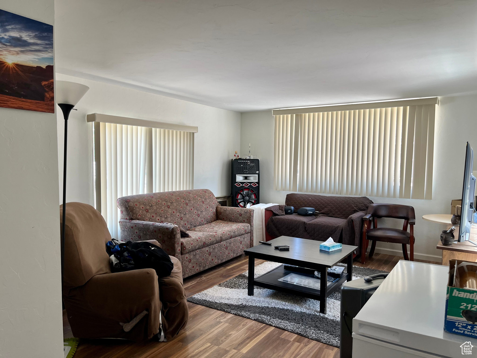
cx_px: 238
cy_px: 179
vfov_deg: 53.1
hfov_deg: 67.3
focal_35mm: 26
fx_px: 358
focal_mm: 5.1
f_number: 1.6
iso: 64
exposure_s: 1/120
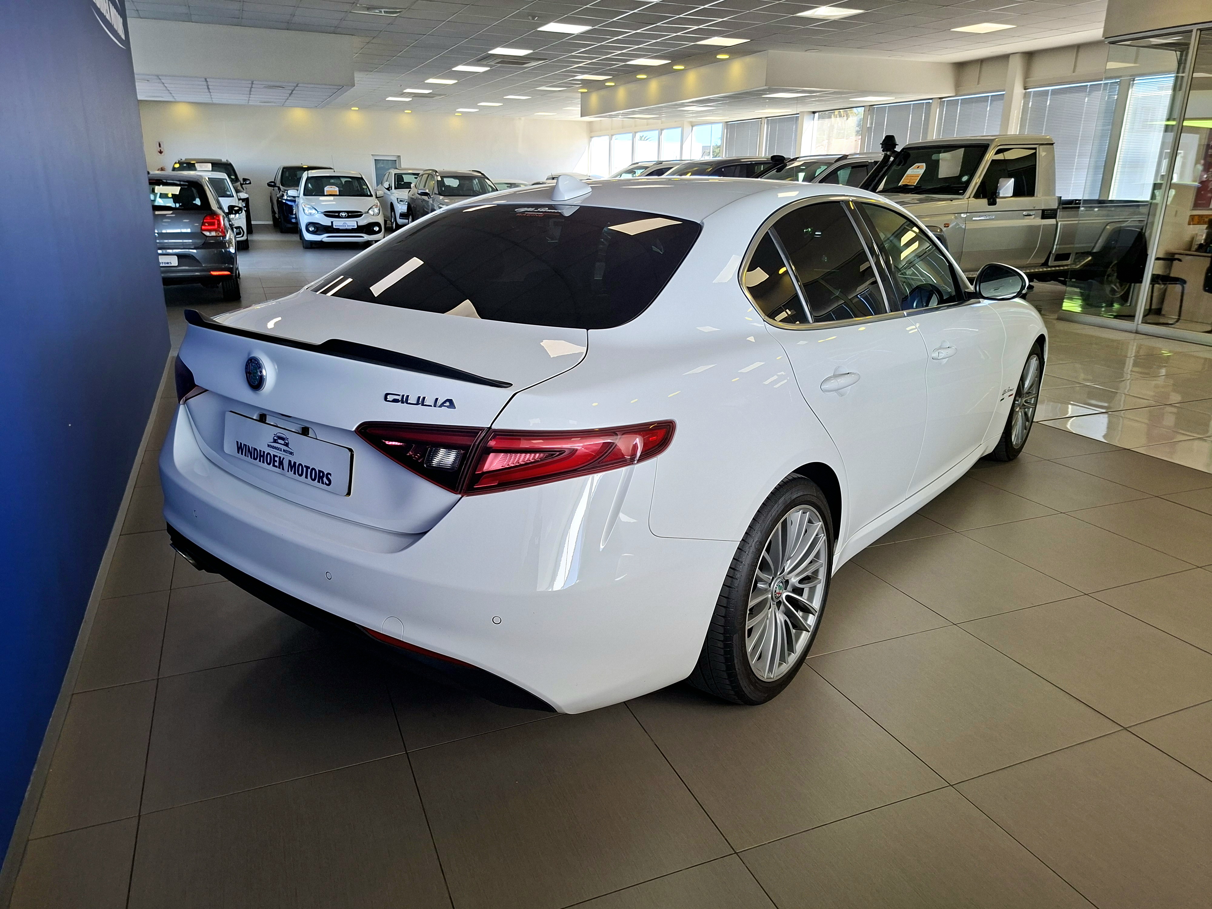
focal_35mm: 23
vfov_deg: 58.9
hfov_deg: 73.9
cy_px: 454
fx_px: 805
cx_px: 606
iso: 50
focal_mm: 5.54
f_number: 1.8
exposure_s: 1/139
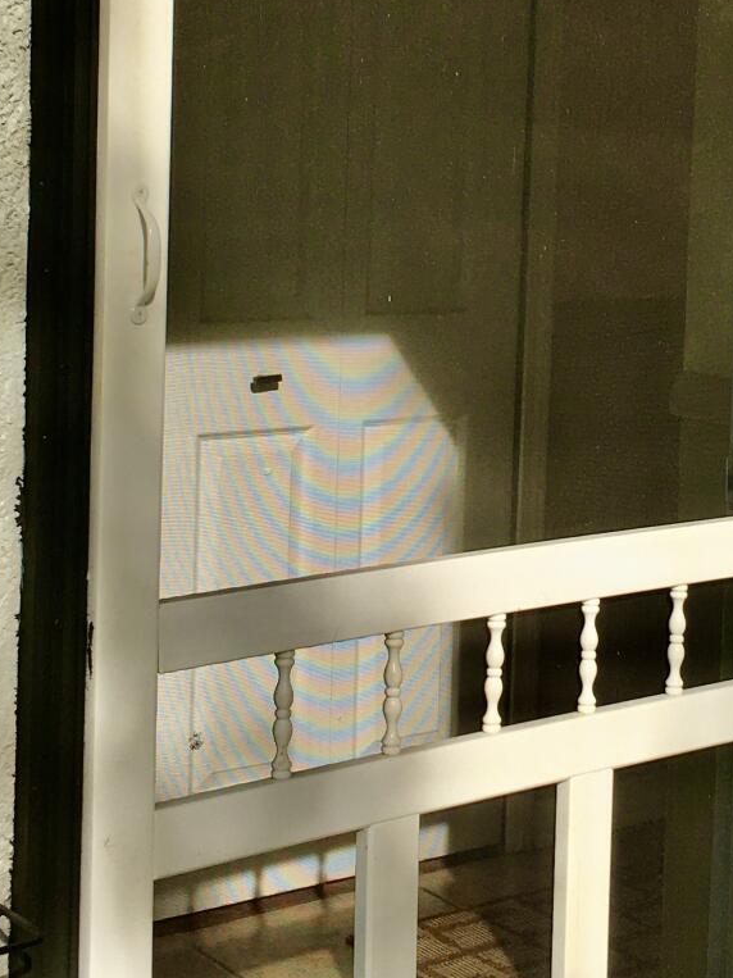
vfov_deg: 25.4
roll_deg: -1.7
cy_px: 281
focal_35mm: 76
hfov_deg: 19.3
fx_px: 2146
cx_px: 511
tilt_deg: -4.3
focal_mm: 4.15
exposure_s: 1/1115
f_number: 2.2
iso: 25
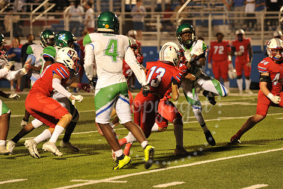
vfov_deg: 5.6
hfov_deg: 8.4
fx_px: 1932
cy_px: 107
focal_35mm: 246
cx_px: 164
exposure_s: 1/200
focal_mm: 200
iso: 2000
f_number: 4.5
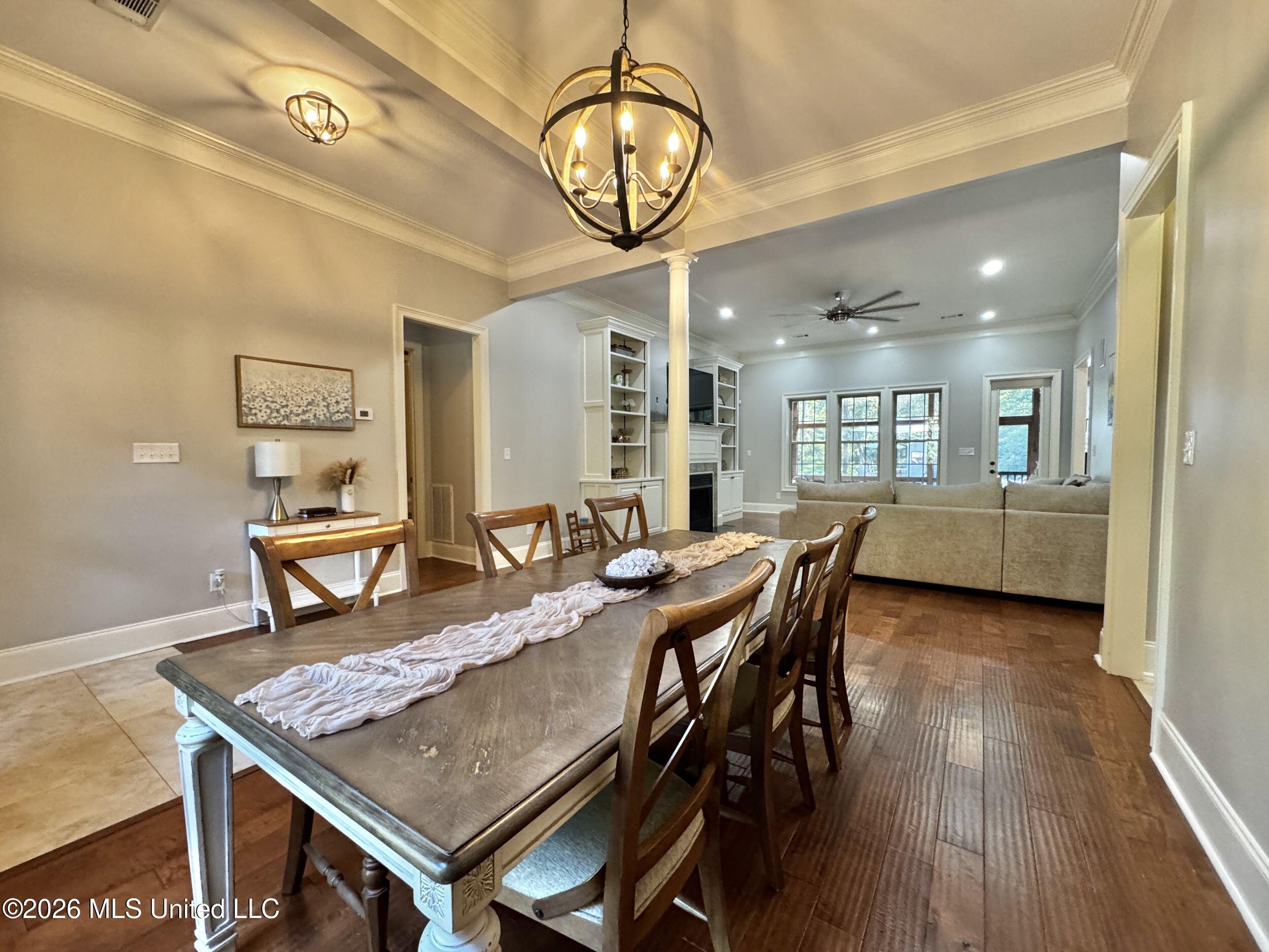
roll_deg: -0.2
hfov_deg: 102.1
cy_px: 476
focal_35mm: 14
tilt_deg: -2.2
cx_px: 634
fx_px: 513
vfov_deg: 85.7
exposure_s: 1/60
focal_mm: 2.22
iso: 400
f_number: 2.2
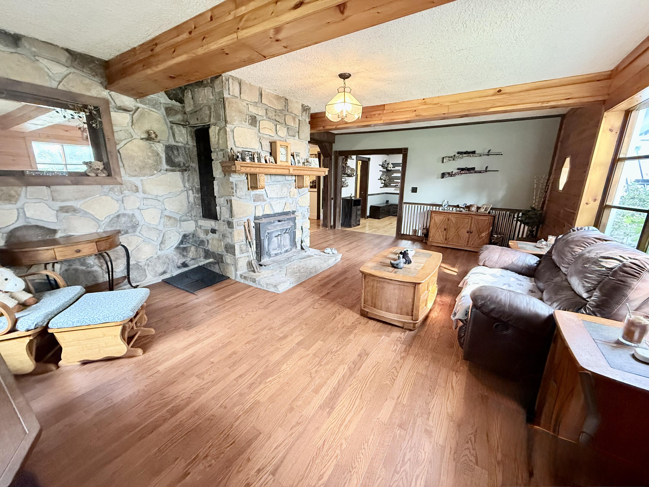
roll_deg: -0.6
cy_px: 244
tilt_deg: -13.1
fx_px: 262
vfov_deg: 85.7
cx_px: 324
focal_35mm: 14
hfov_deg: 102.1
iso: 640
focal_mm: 2.22
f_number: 2.2
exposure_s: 1/60
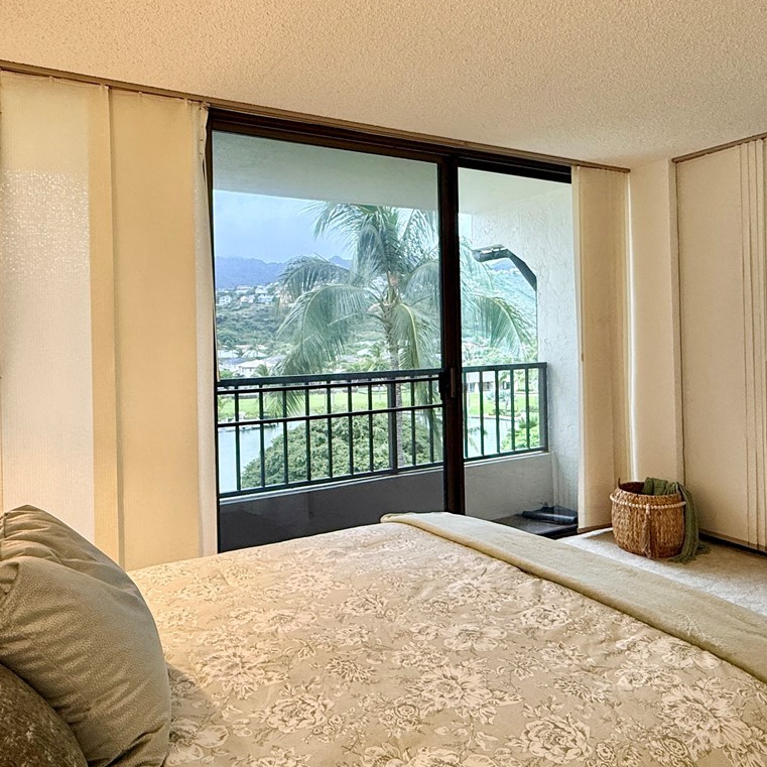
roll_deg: +1.5
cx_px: 387
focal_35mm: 26
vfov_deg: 60.8
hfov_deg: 60.9
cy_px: 340
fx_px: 652
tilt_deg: -0.2
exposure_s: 1/60
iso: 200
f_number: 2.2
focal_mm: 2.22
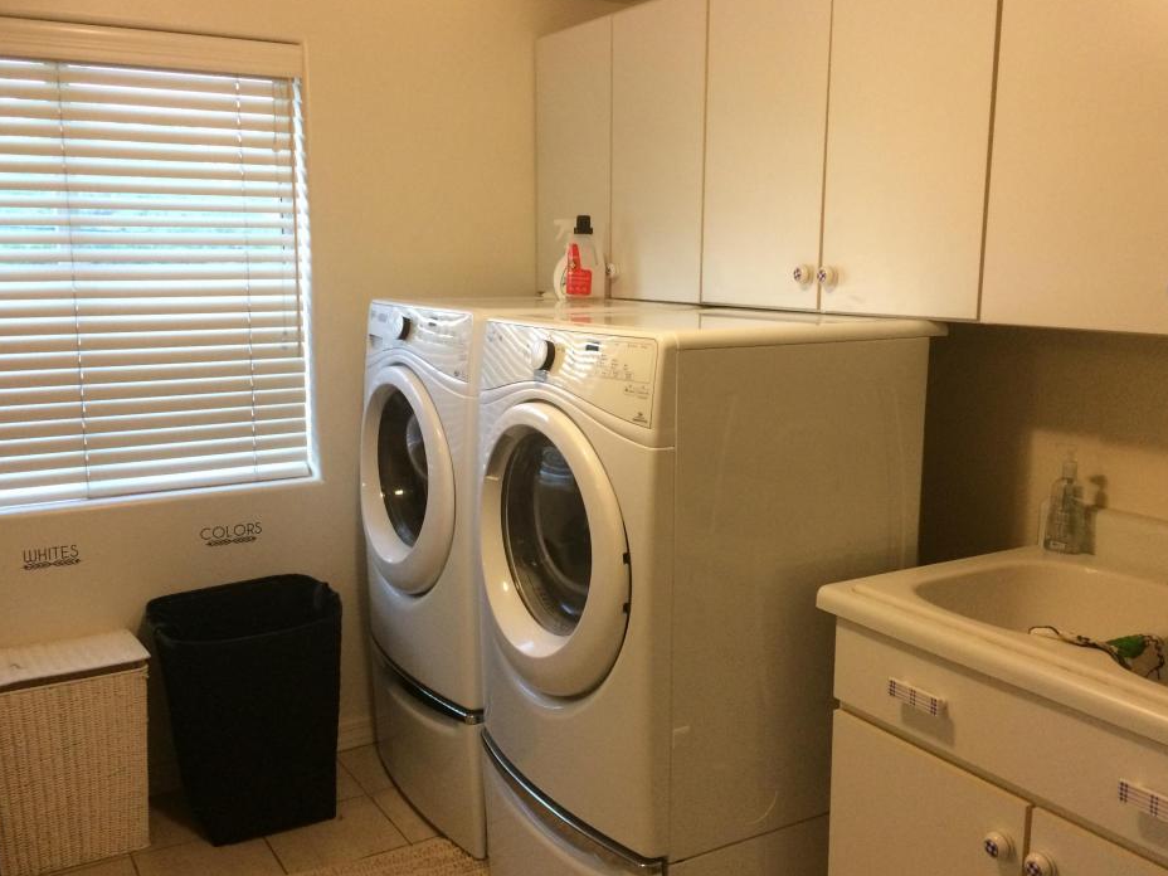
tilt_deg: -11.8
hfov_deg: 56.8
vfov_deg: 44.2
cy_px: 454
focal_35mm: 32
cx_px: 574
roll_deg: +2.1
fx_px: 1080
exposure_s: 1/30
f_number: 2.2
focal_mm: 4.15
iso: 200
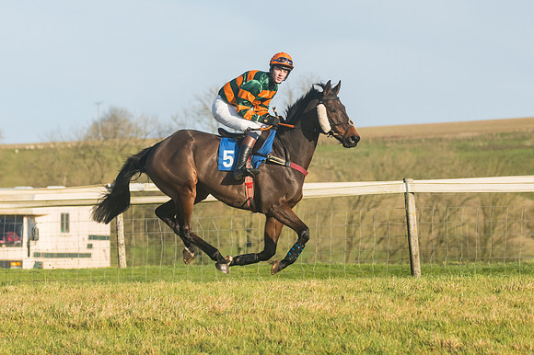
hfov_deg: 8.9
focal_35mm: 232
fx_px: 3439
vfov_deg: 5.9
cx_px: 267
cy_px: 178
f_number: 5
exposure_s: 1/5000
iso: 400
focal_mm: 155
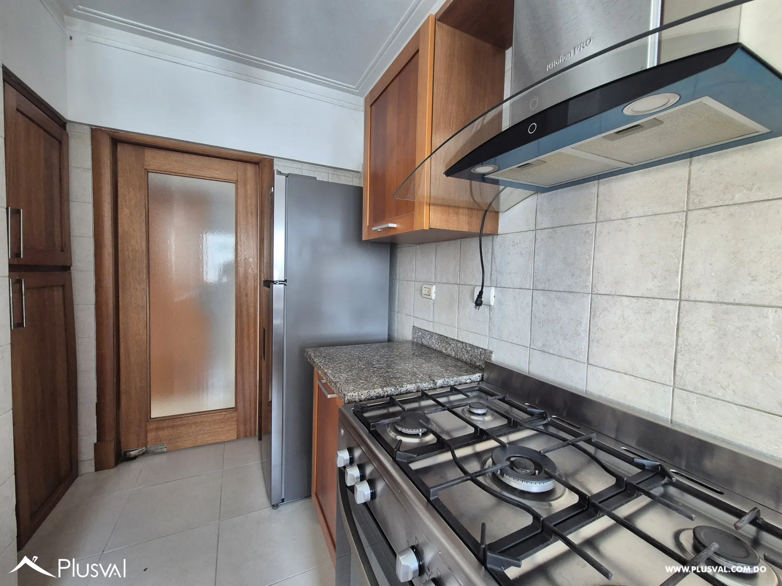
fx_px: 294
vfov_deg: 89.9
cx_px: 391
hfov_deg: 106.2
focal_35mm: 13
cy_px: 293
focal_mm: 2.2
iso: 250
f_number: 2.2
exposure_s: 1/60
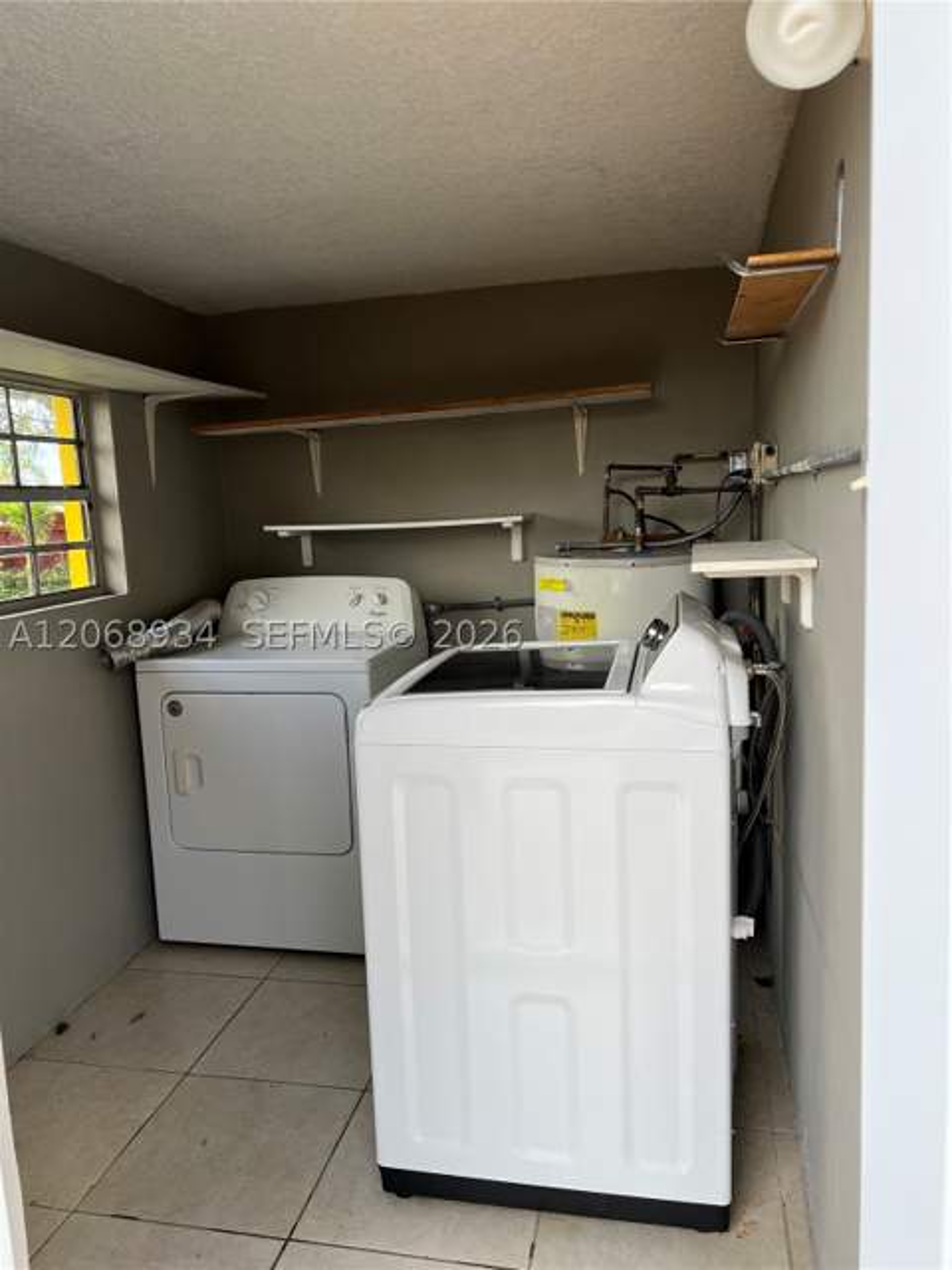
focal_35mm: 26
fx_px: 953
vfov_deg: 67.3
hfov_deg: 53.1
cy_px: 635
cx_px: 476
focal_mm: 5.7
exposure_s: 1/330
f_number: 1.5
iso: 50
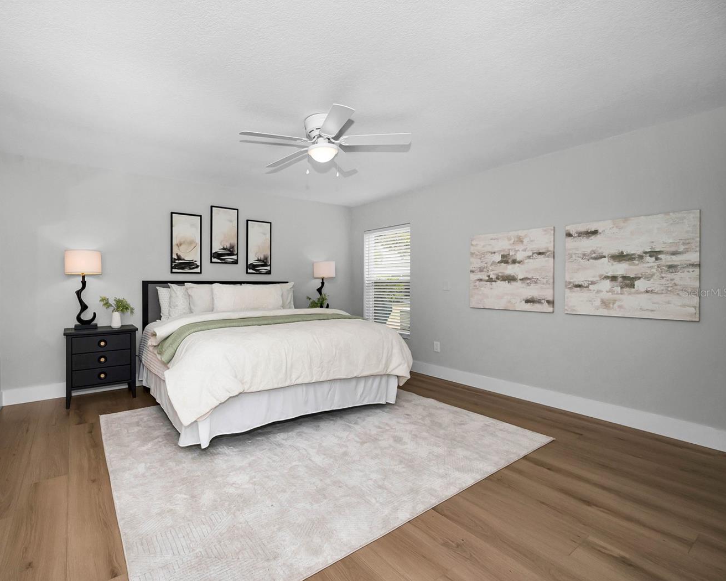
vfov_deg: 80.4
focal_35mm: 16
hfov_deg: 91.8
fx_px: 344
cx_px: 289
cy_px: 292
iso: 320
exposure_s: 1/200
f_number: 7.1
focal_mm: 14
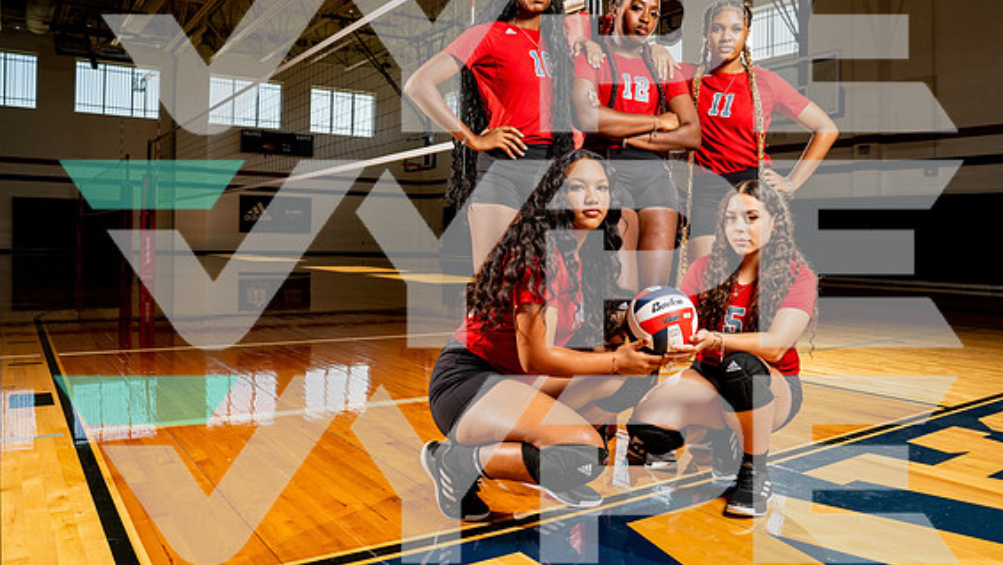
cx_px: 511
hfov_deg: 66.1
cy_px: 255
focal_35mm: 29
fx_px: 771
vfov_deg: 40.2
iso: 100
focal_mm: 26
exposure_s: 1/250
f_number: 5.6
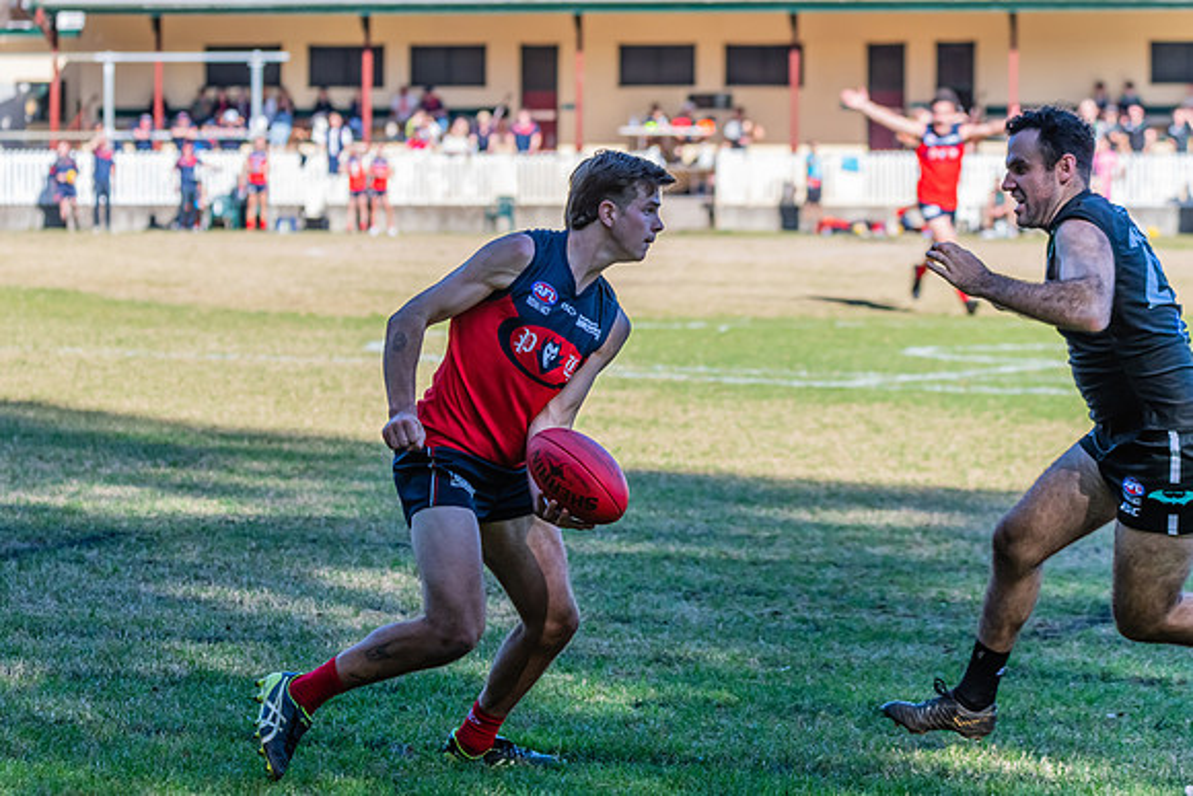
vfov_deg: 7.9
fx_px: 5728
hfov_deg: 11.9
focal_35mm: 173
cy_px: 349
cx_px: 516
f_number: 7.1
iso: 800
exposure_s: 1/1600
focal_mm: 150
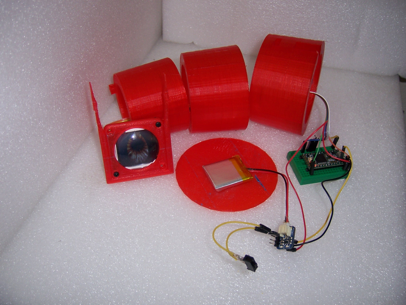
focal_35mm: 36
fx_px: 422
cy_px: 152
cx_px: 203
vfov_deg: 39.7
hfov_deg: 51.4
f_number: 2.8
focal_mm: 6.2
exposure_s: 1/60
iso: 80
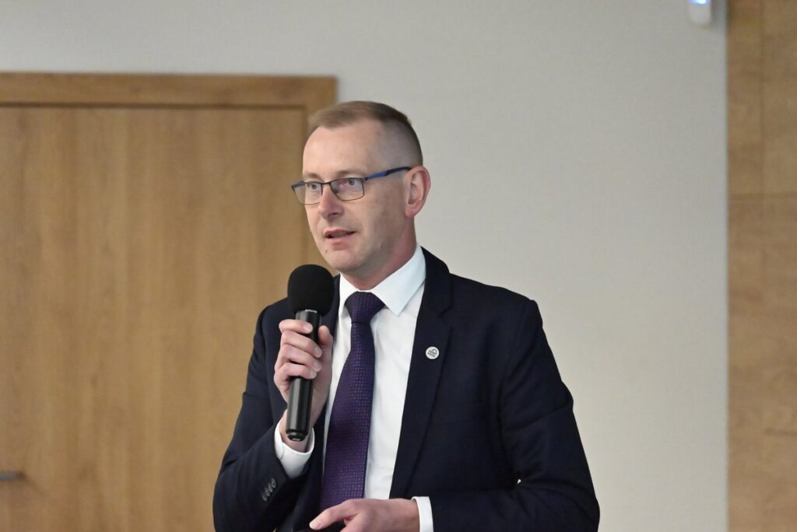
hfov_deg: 10.3
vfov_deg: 6.9
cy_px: 266
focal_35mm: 200
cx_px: 398
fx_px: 4430
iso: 18000
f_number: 6.3
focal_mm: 200
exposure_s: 1/200
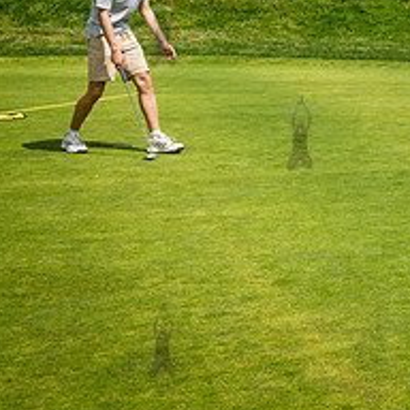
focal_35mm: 90
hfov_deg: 17.7
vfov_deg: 18.9
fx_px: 1206
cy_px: 29
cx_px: 574
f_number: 7.1
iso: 200
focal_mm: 35
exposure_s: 1/500
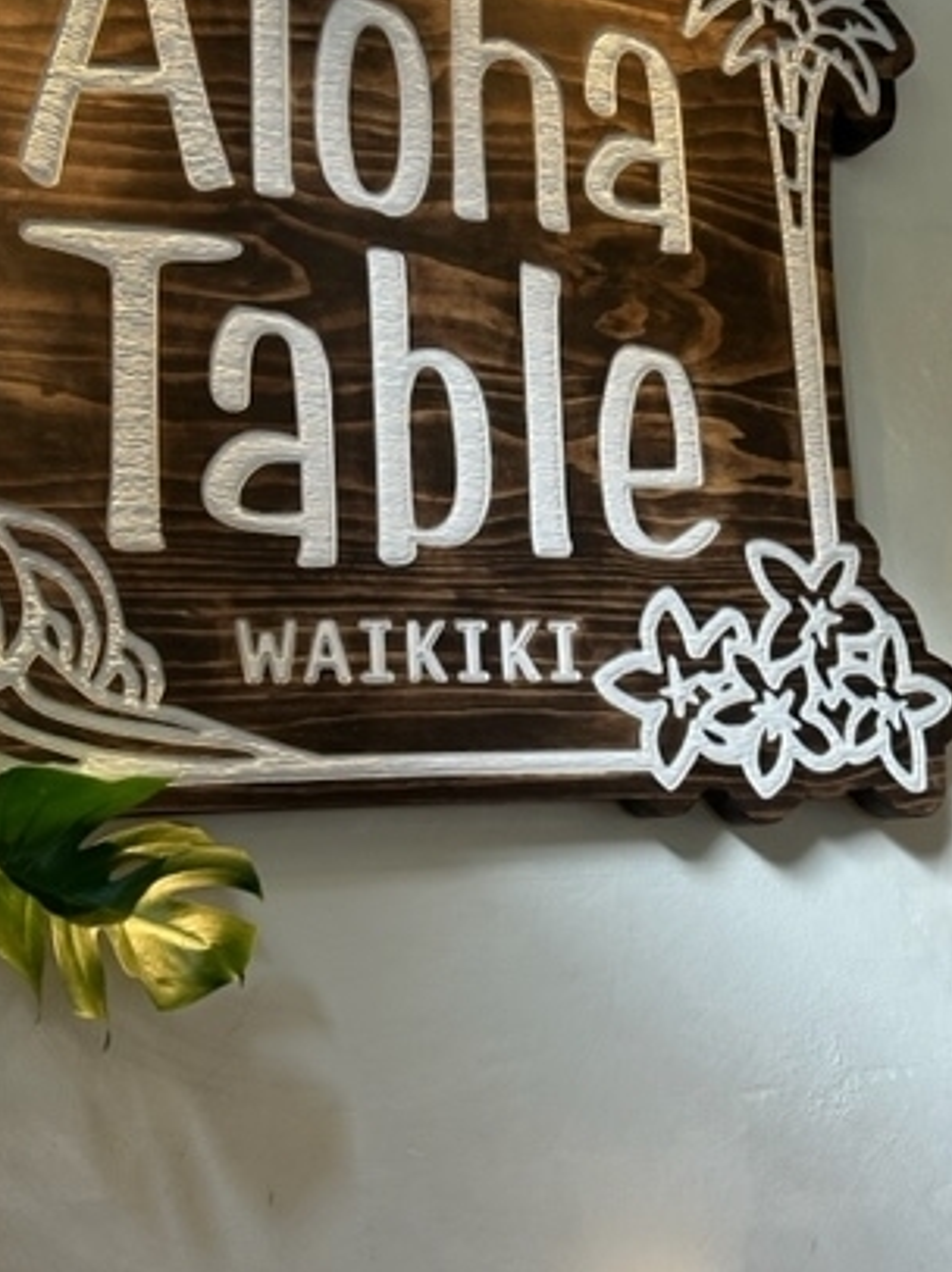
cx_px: 432
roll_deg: +2.7
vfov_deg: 45.6
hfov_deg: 35.1
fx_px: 1505
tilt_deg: +11.7
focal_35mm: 41
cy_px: 533
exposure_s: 1/60
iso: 80
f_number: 1.5
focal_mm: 5.7
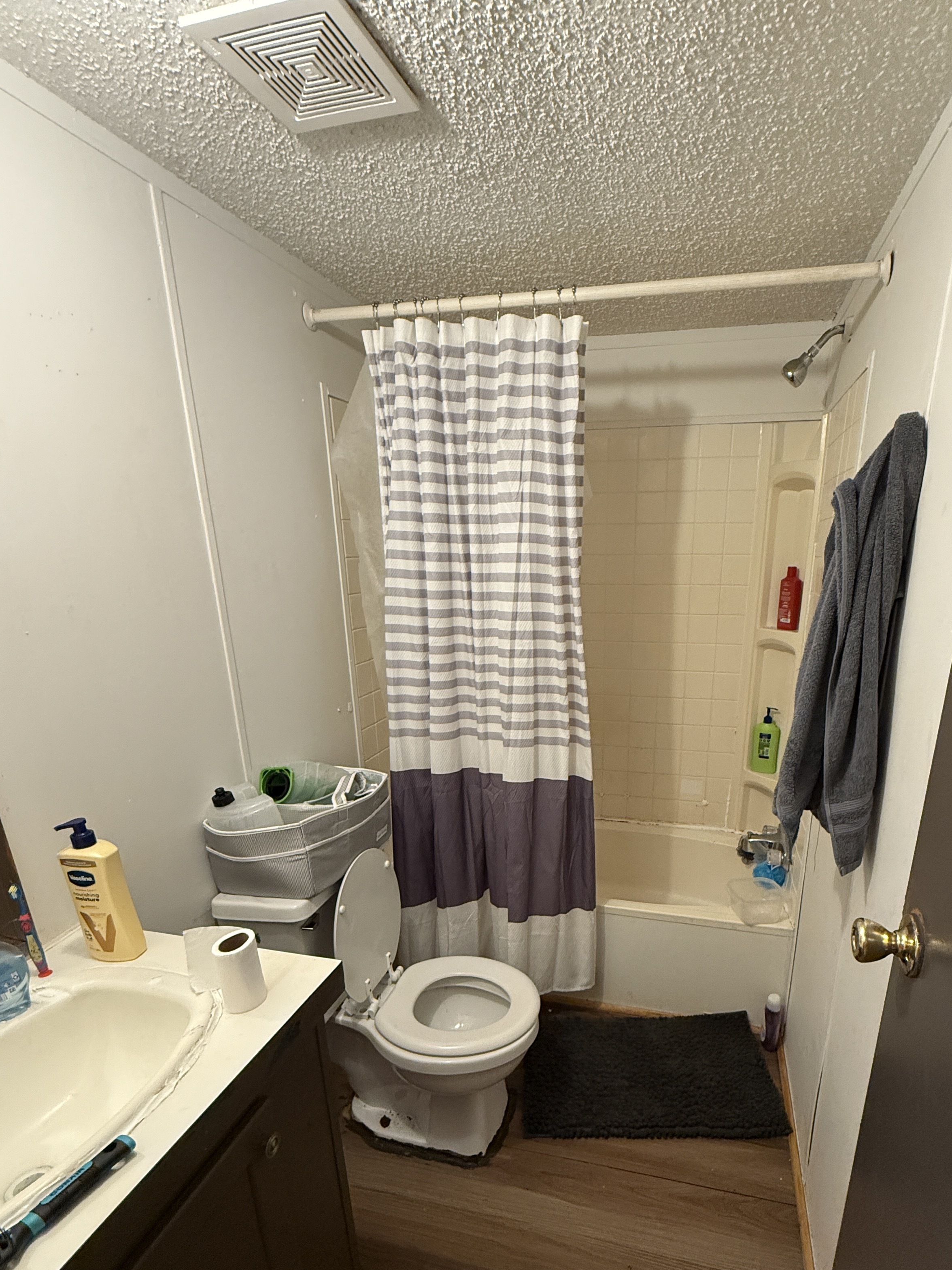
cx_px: 557
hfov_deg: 71.1
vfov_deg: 86.5
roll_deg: -0.9
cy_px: 769
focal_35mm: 18
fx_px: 660
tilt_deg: -18.4
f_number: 2.2
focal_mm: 2.22
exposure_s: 1/60
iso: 320
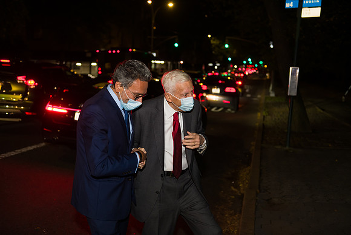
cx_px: 176
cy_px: 118
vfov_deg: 29.9
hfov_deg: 43.6
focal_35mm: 45
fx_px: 439
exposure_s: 1/125
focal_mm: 45
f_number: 3.2
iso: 1000
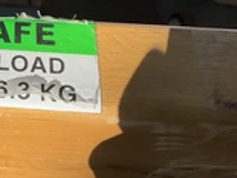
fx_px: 513
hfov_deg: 23.8
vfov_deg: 19.5
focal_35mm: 75
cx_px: -46
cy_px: 46
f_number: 1.8
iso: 25
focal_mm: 3
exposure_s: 1/883
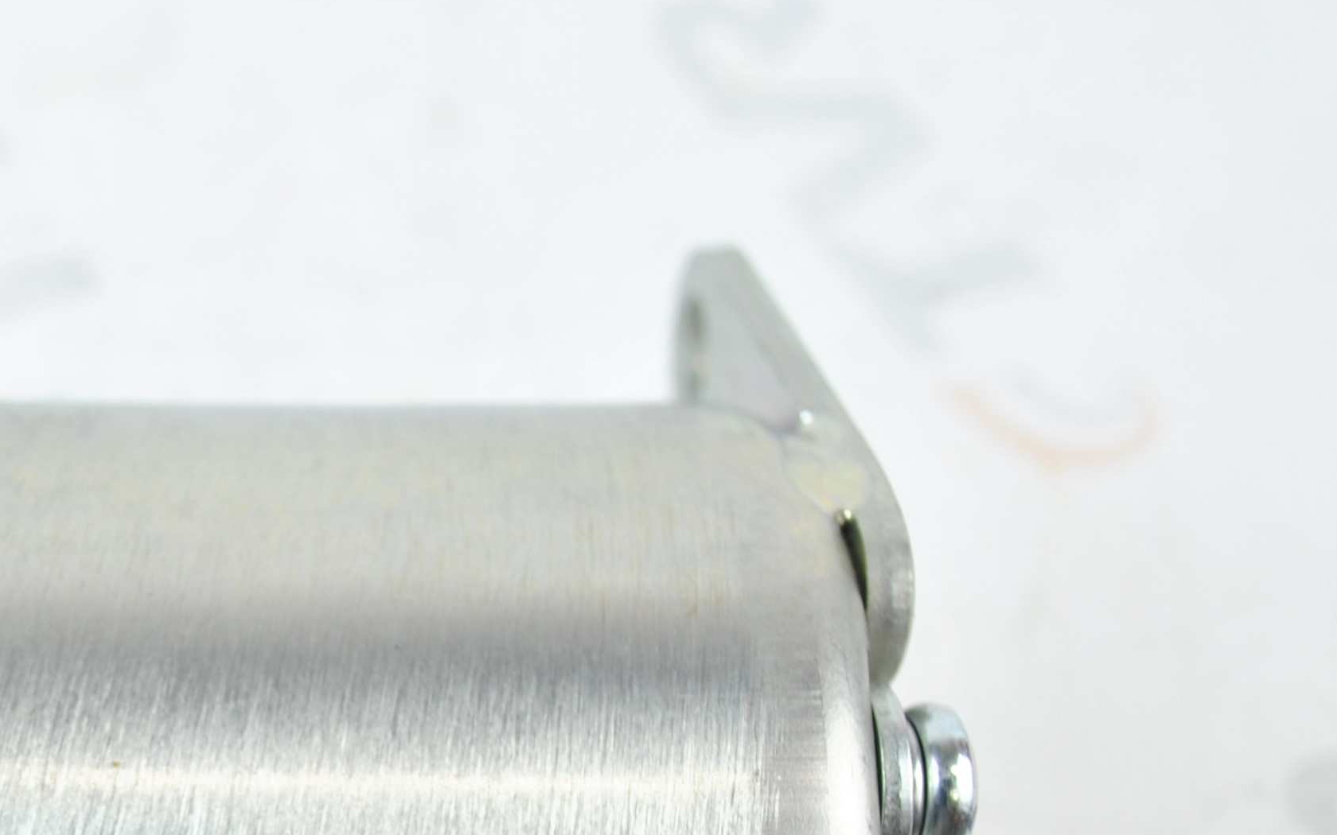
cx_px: -17
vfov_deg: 14.1
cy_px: 956
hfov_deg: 22.1
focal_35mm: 90
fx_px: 3279
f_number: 5
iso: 200
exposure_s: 1/25
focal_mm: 26
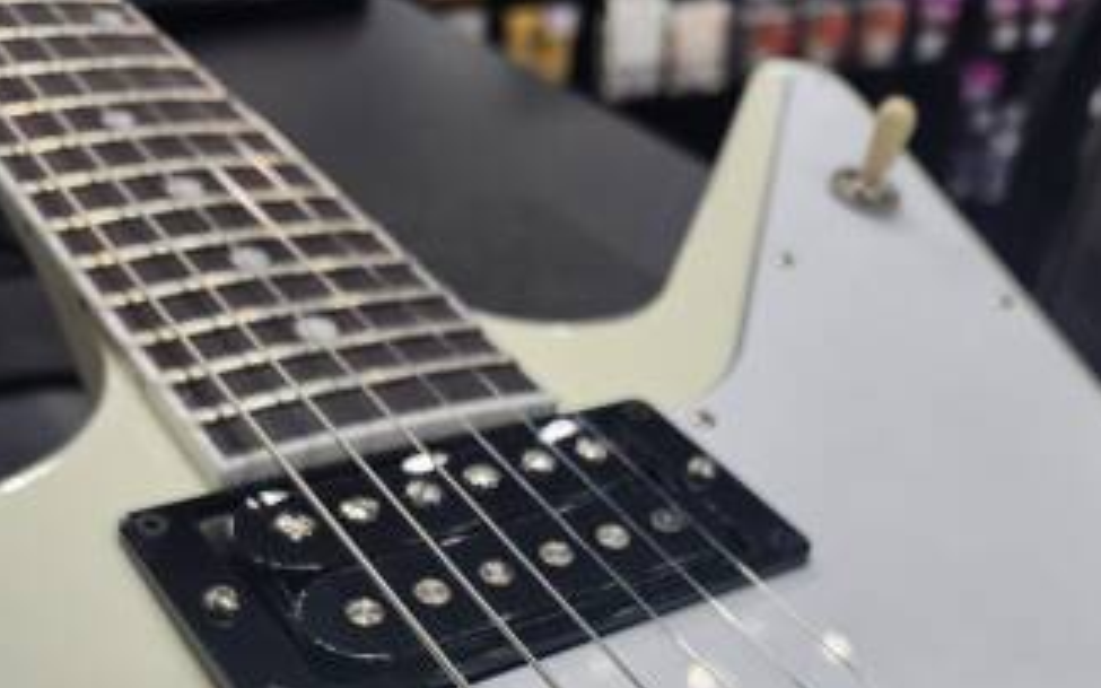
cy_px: 766
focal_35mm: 39
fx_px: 1170
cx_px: 589
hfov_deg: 50.4
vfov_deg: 29.4
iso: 40
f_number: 1.8
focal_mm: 5.54
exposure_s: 1/120
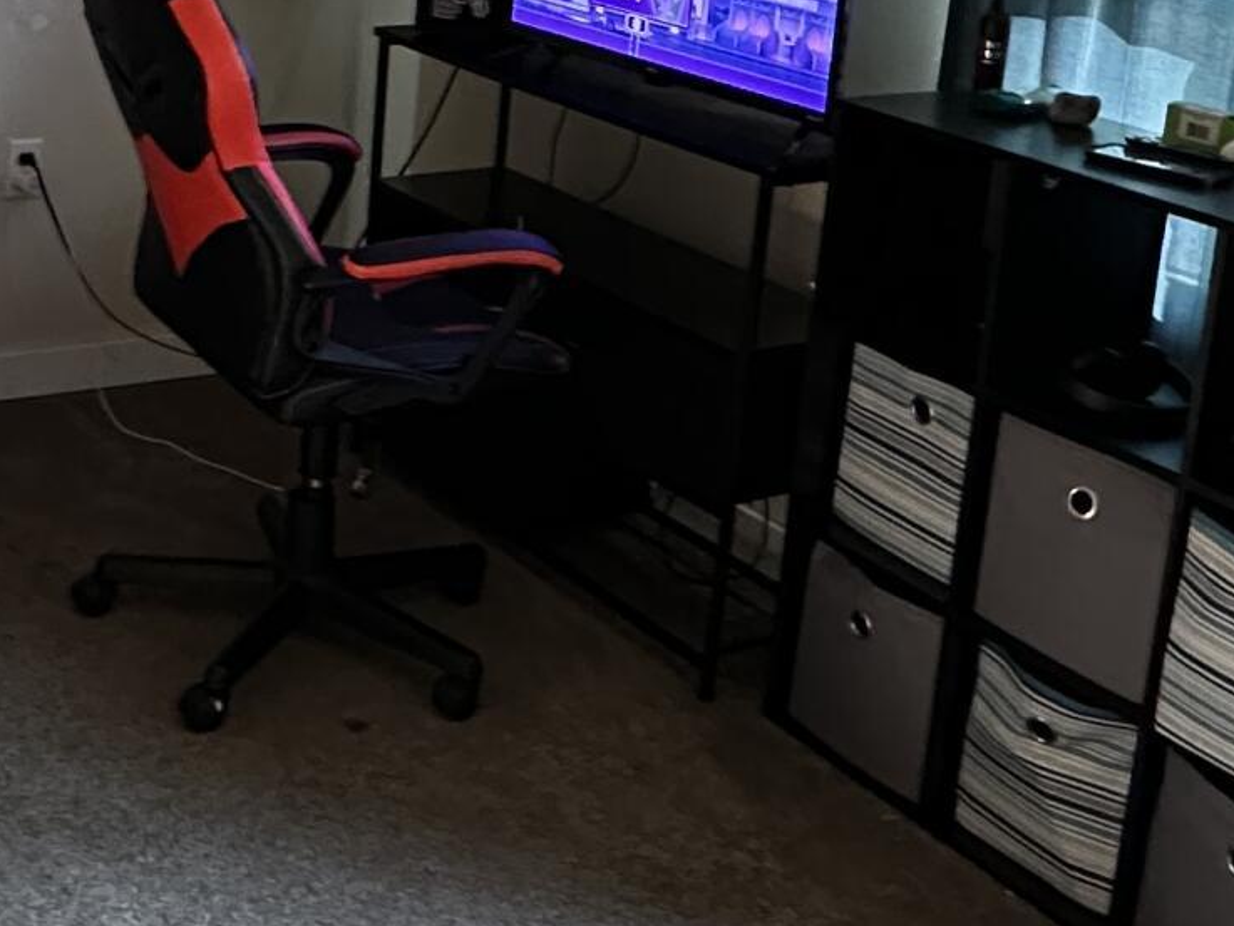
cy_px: 55
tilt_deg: -9.9
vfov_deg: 24.7
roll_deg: -6.0
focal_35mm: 57
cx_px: 362
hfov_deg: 33.3
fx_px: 2032
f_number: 2.2
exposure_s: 1/60
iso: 1000
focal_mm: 2.22
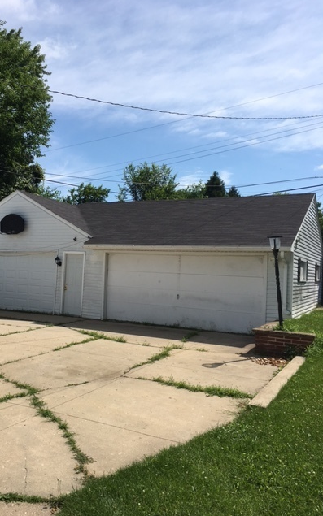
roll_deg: -2.7
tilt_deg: +2.6
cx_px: 130
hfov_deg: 40.4
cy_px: 258
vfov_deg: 61.2
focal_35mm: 31
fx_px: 437
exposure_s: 1/2079
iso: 25
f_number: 2.2
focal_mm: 4.15
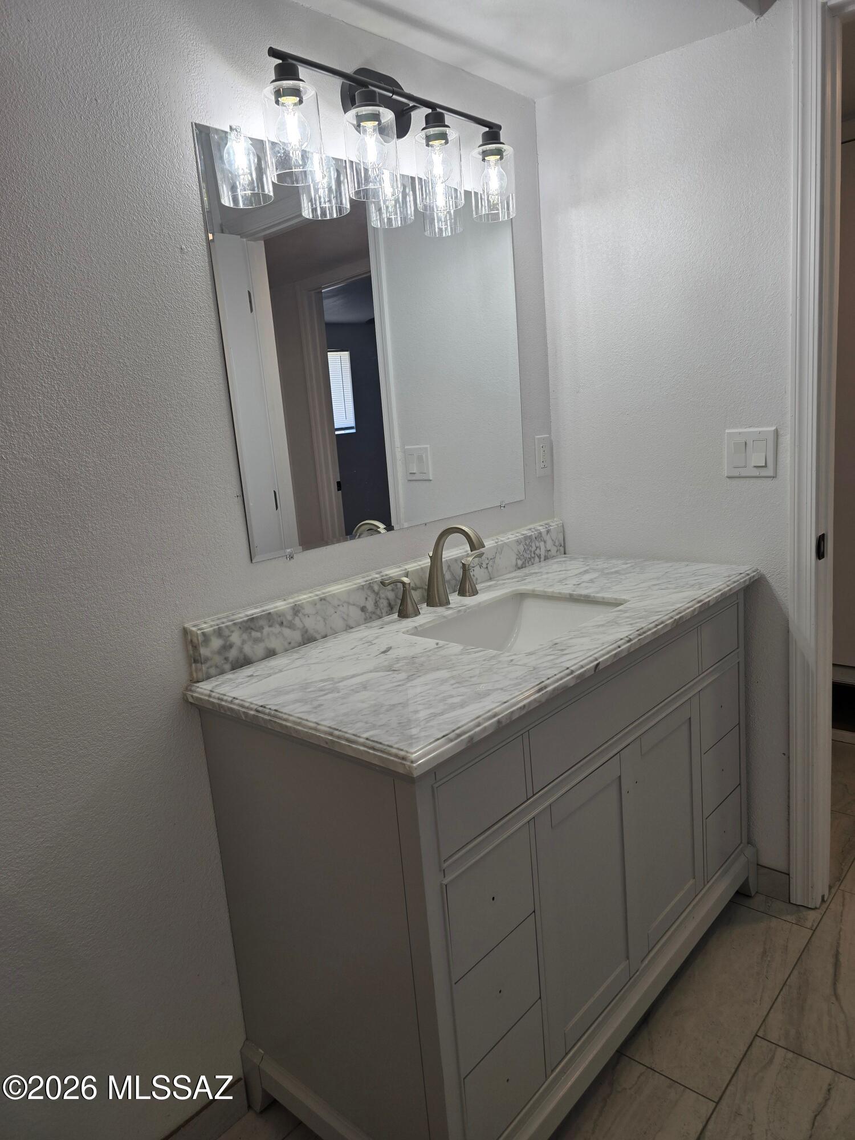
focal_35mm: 23
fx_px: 757
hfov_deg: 58.9
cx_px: 428
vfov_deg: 73.9
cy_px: 570
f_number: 1.7
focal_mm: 6.3
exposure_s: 1/120
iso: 25
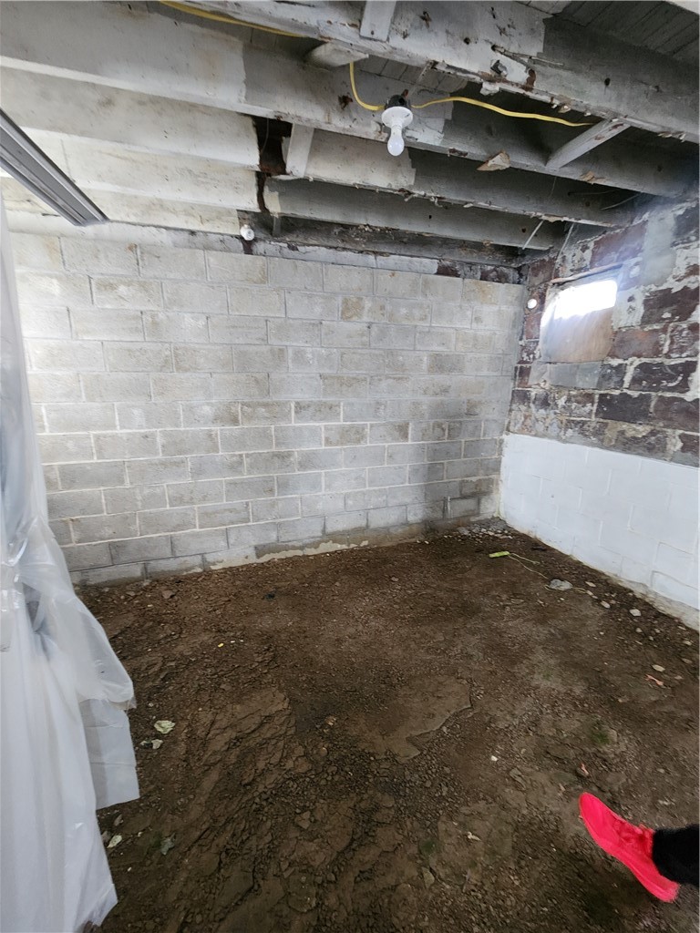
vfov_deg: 106.2
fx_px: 351
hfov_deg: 89.9
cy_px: 466
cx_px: 350
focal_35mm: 13
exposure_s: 1/30
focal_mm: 2.2
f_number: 2.2
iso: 500
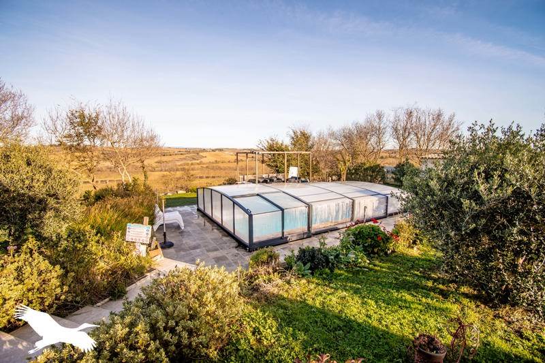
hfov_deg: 100.4
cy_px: 182
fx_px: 227
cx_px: 272
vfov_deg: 77.3
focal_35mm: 15
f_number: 4.5
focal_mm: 10
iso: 160
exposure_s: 1/400
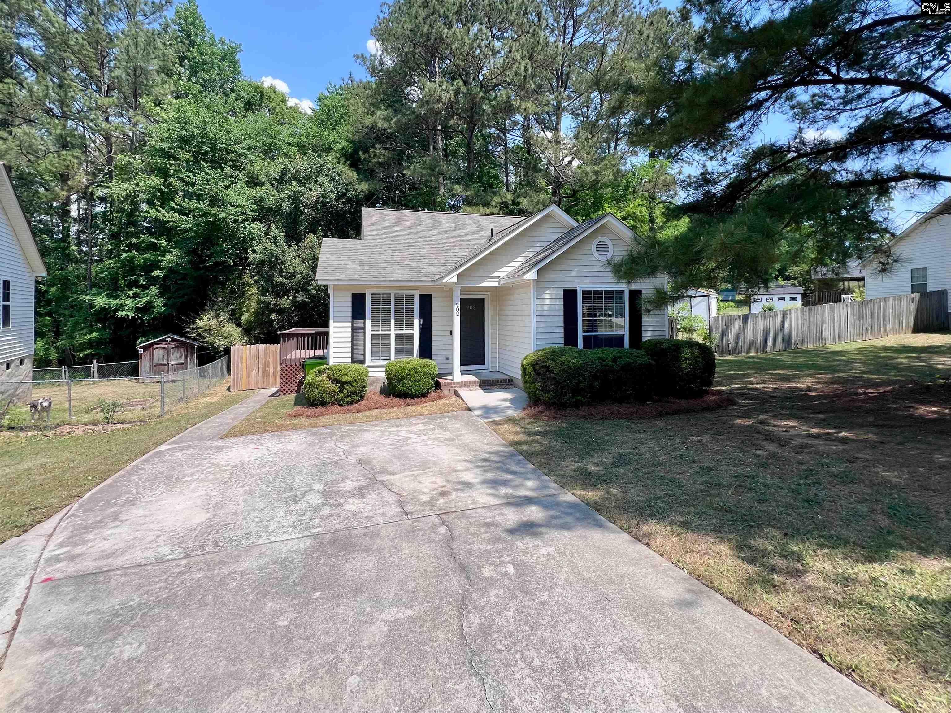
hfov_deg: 106.2
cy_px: 356
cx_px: 476
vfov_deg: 89.9
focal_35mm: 13
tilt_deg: -0.9
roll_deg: -1.1
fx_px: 357
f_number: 1.8
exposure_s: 1/968
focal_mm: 1.57
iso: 32
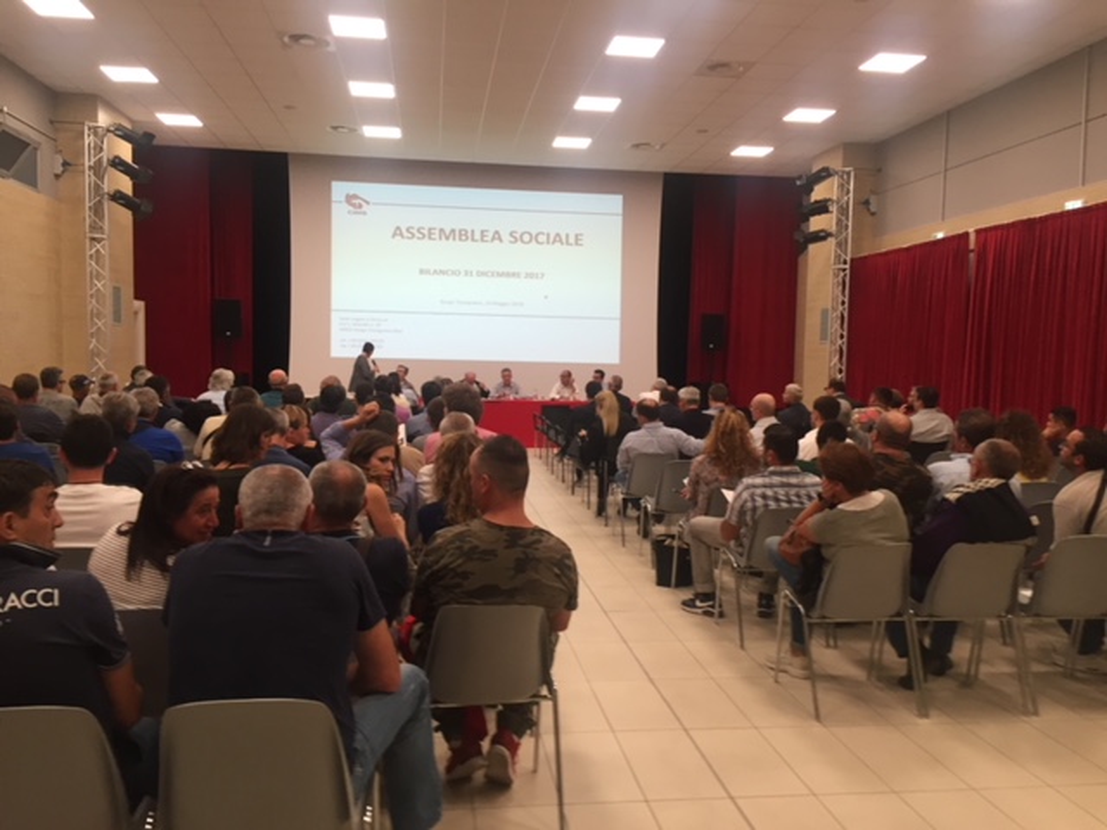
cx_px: 554
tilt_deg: -4.7
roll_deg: -1.7
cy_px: 415
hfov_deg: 61.7
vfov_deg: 48.2
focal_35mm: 29
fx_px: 927
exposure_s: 1/33
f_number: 2.2
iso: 80
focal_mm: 4.15
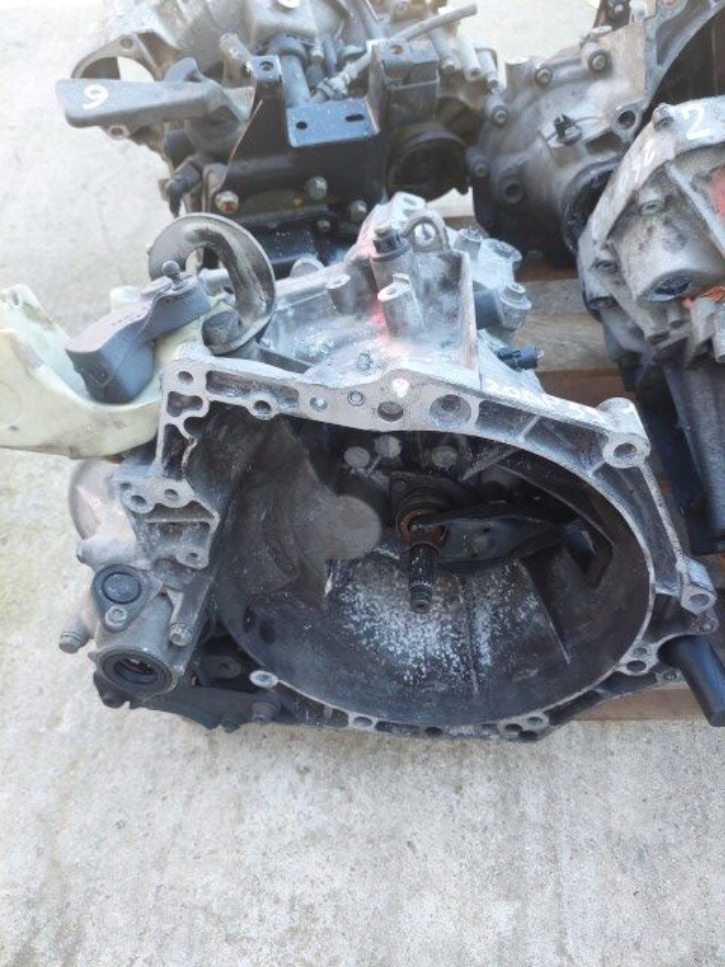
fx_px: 698
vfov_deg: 69.4
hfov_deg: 54.9
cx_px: 362
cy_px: 484
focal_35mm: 25
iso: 64
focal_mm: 5.23
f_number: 1.8
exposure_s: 1/100
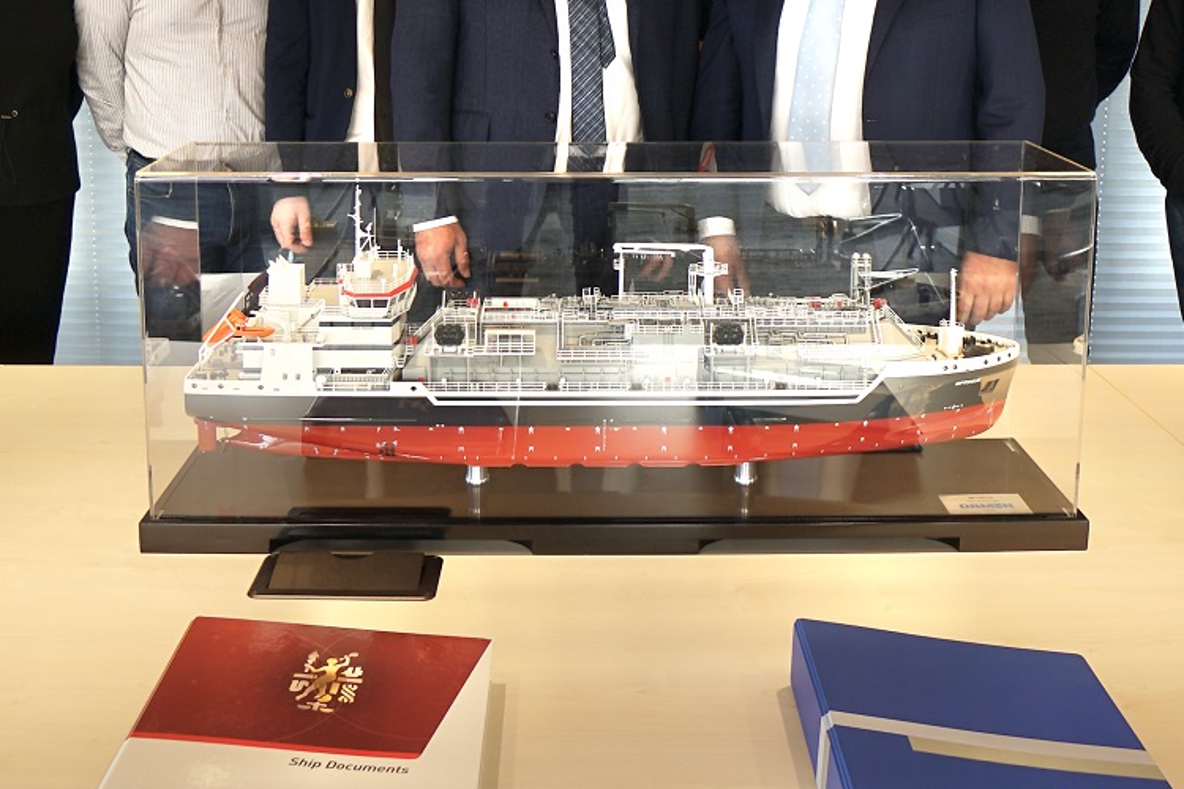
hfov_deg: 73.7
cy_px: 301
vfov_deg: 52.6
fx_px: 789
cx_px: 614
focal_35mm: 24
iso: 125
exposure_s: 1/60
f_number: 4
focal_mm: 10
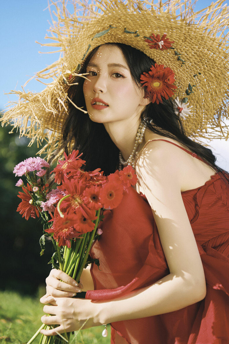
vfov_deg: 28.1
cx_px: 114
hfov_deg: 18.9
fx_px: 687
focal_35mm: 72
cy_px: 172
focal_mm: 72
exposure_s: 1/1250
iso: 125
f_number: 2.8
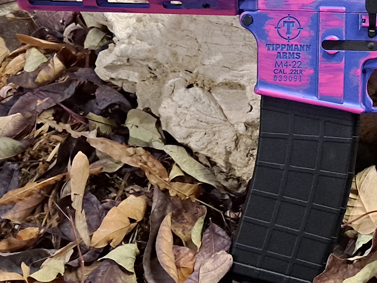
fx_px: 784
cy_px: 73
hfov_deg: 25.8
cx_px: 367
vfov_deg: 20.3
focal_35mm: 72
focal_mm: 4.6
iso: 500
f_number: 2
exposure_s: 1/20
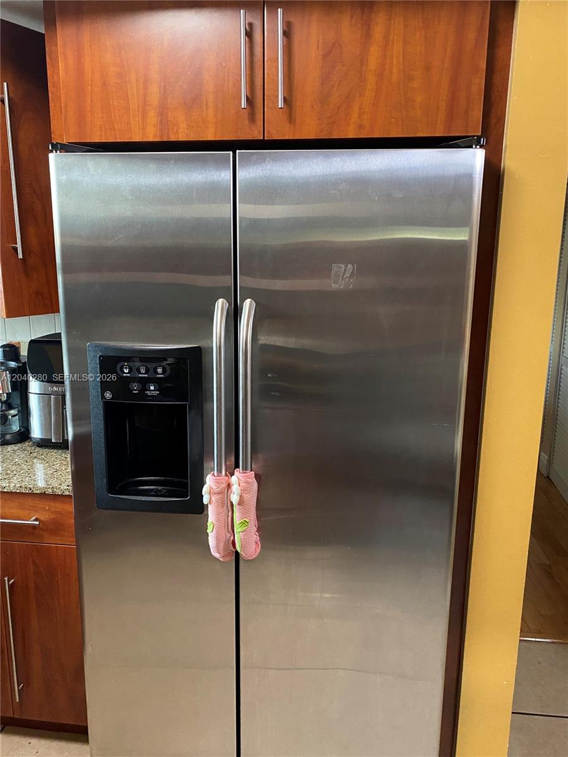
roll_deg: -0.7
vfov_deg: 67.3
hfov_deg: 53.1
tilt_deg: -12.2
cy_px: 378
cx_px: 284
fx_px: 569
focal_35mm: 26
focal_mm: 4.25
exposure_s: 1/40
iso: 500
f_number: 1.8
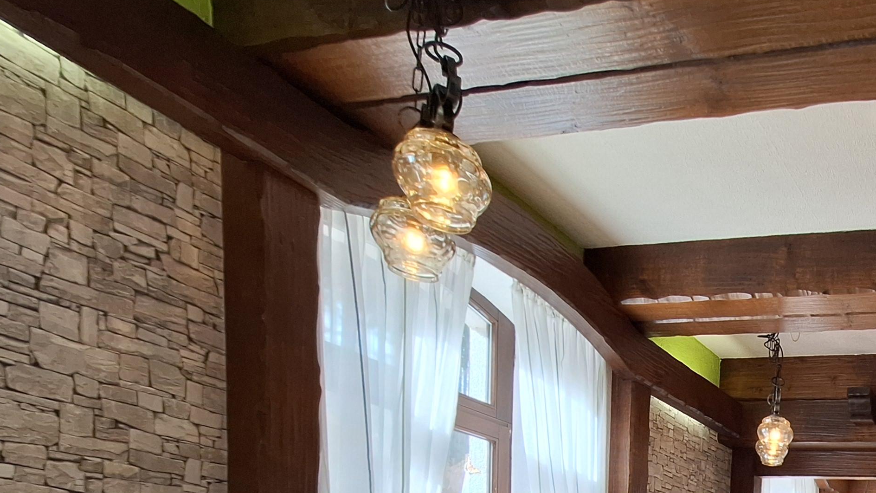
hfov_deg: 50.5
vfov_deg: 28.9
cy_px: 690
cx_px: 895
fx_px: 697
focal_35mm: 30
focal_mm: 1.74
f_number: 2.2
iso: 64
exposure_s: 1/100
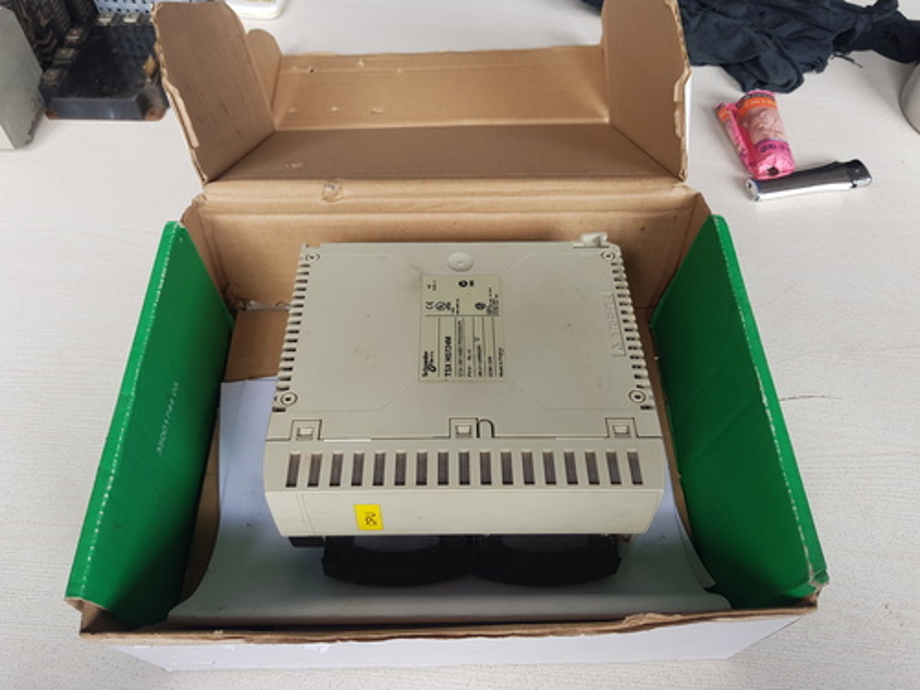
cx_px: 460
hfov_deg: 67.3
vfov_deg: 53.1
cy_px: 345
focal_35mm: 26
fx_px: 691
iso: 40
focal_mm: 4.2
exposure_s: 1/127
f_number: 1.7
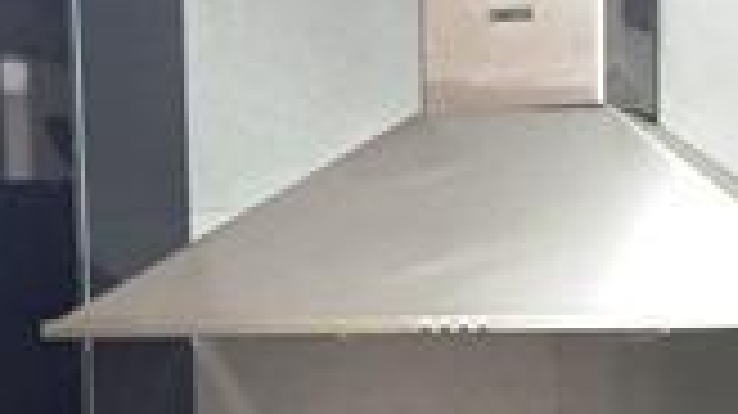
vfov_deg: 9.3
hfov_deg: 17.4
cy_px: 783
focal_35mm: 123
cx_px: 382
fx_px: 2405
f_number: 2.2
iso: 250
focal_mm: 4.15
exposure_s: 1/17
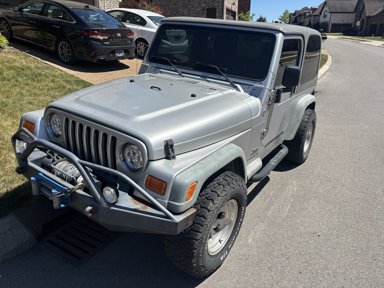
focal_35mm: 26
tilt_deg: -19.9
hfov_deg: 67.3
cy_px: 144
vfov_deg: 53.1
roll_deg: +0.4
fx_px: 288
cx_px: 192
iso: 50
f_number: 1.6
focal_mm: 5.96
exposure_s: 1/3937
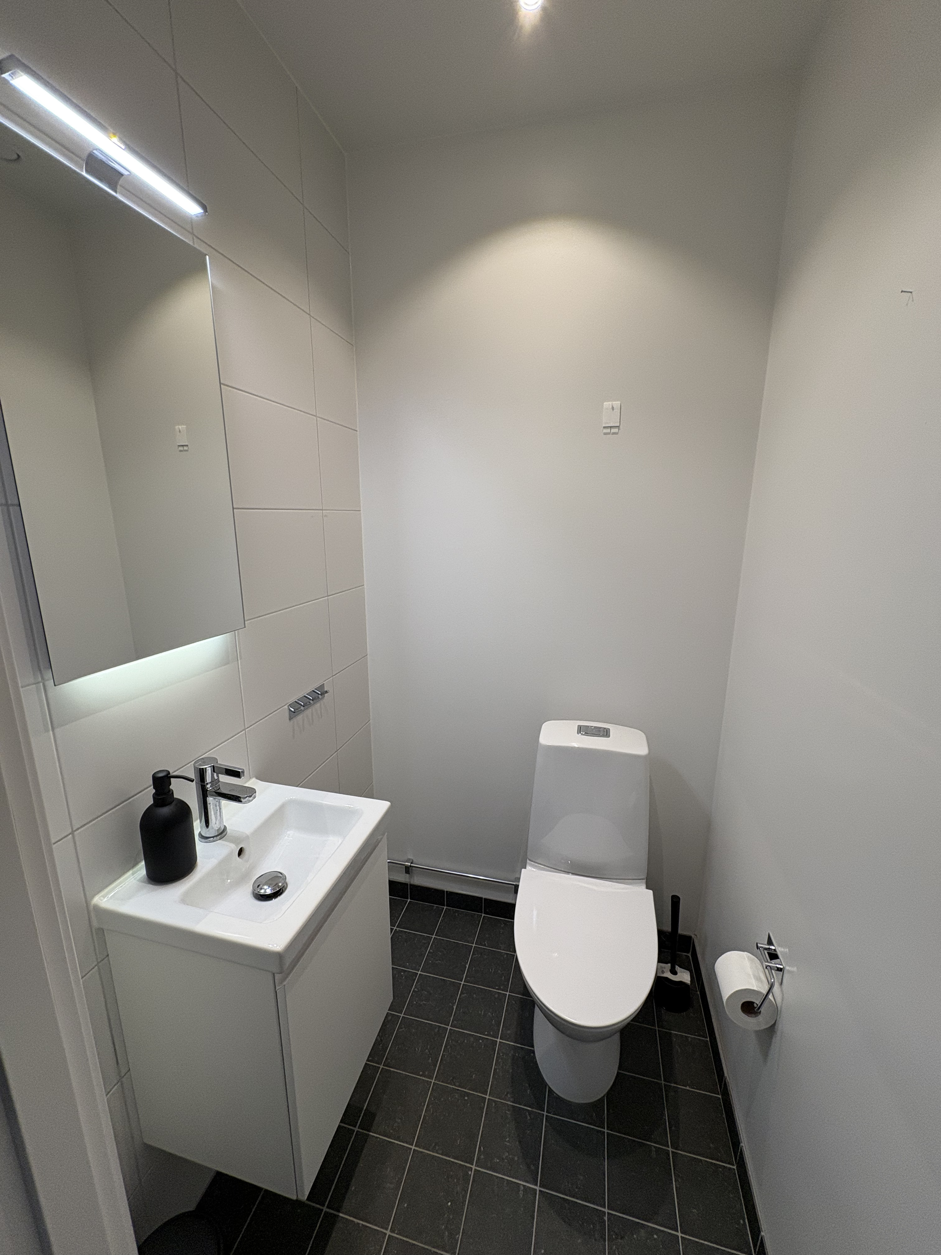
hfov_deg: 85.7
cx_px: 470
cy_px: 628
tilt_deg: -12.3
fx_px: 507
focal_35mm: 14
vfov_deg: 102.1
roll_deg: -0.1
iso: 100
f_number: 2.2
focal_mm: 2.22
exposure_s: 1/100
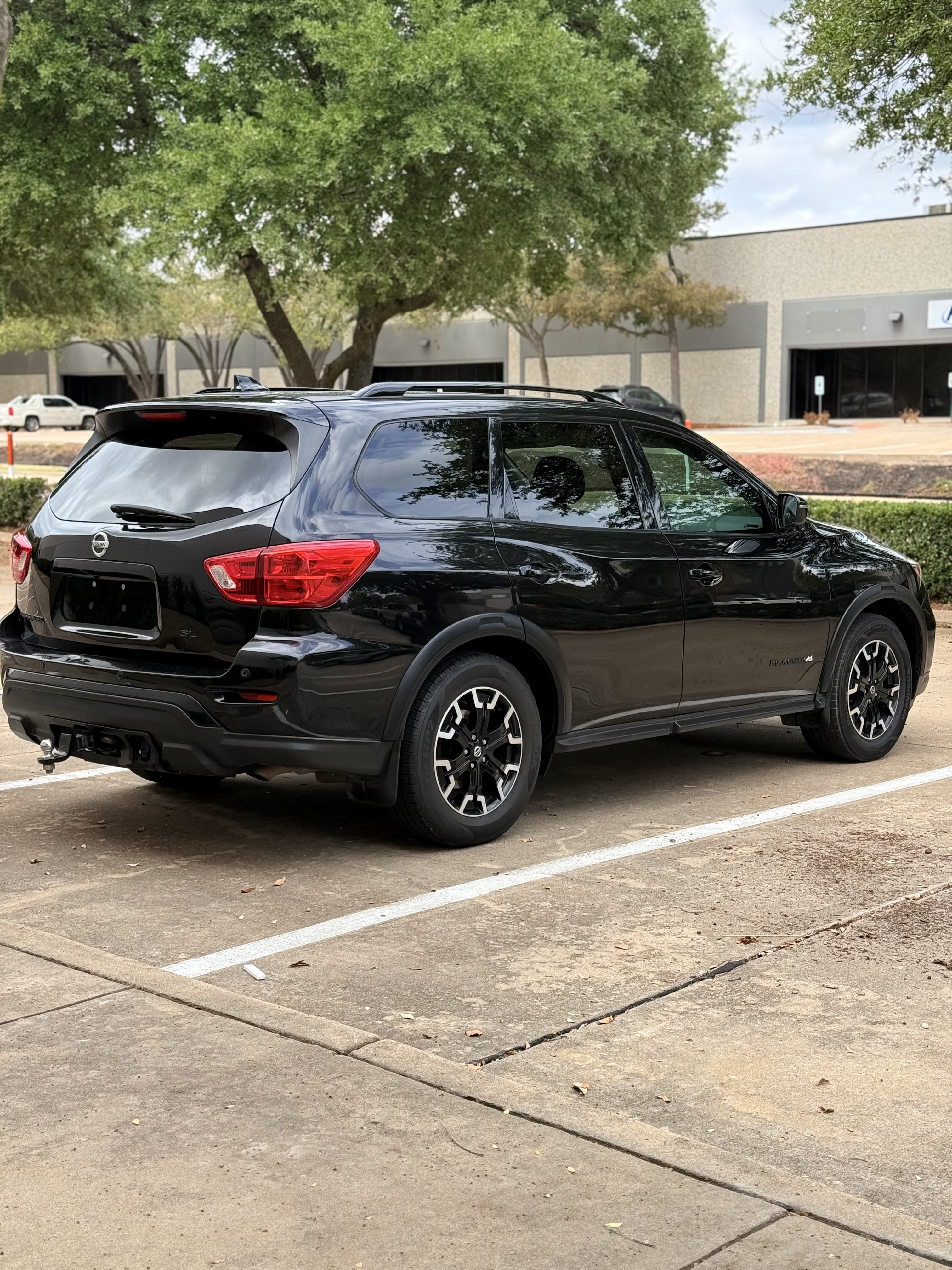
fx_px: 1760
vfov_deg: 39.7
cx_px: 476
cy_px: 635
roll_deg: +0.0
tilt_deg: -6.6
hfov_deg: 30.3
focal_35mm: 48
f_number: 1.78
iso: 80
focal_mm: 6.76
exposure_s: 1/1377
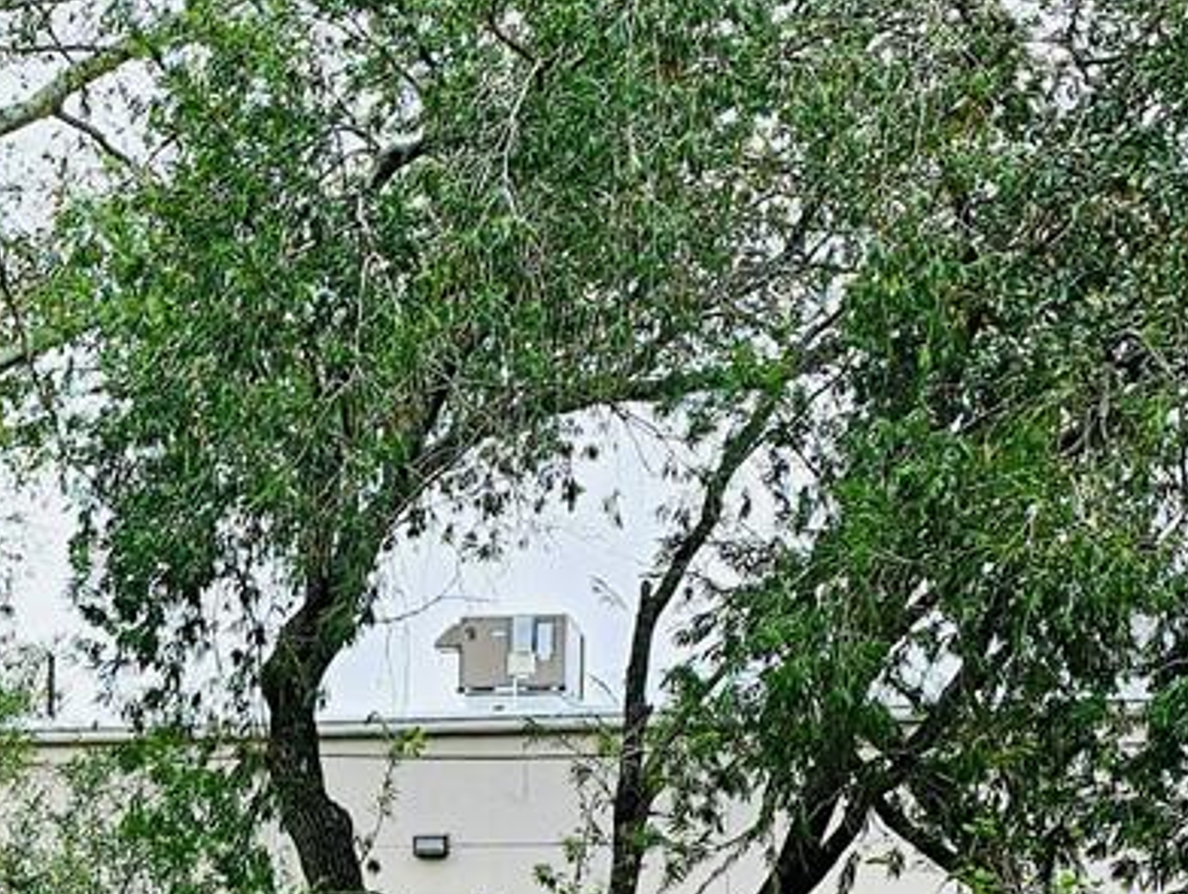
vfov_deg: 15.3
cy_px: 1007
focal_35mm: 94
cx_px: -240
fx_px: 3229
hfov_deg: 19.6
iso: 20
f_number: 1.7
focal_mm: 6.3
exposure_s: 1/120
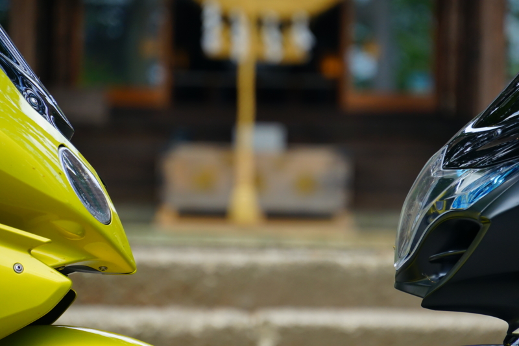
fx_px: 4064
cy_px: 173
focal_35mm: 282
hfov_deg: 7.3
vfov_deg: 4.9
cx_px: 260
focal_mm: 188
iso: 400
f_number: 6.3
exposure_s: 1/350
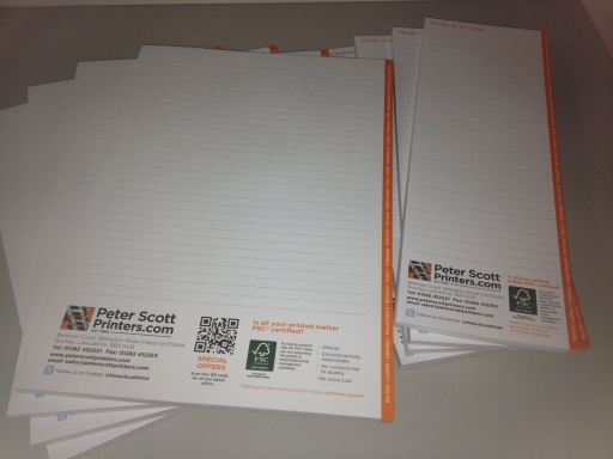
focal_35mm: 35
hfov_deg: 52.6
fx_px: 620
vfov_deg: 40.7
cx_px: 306
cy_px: 230
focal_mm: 4.28
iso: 50
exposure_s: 1/63
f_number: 2.4
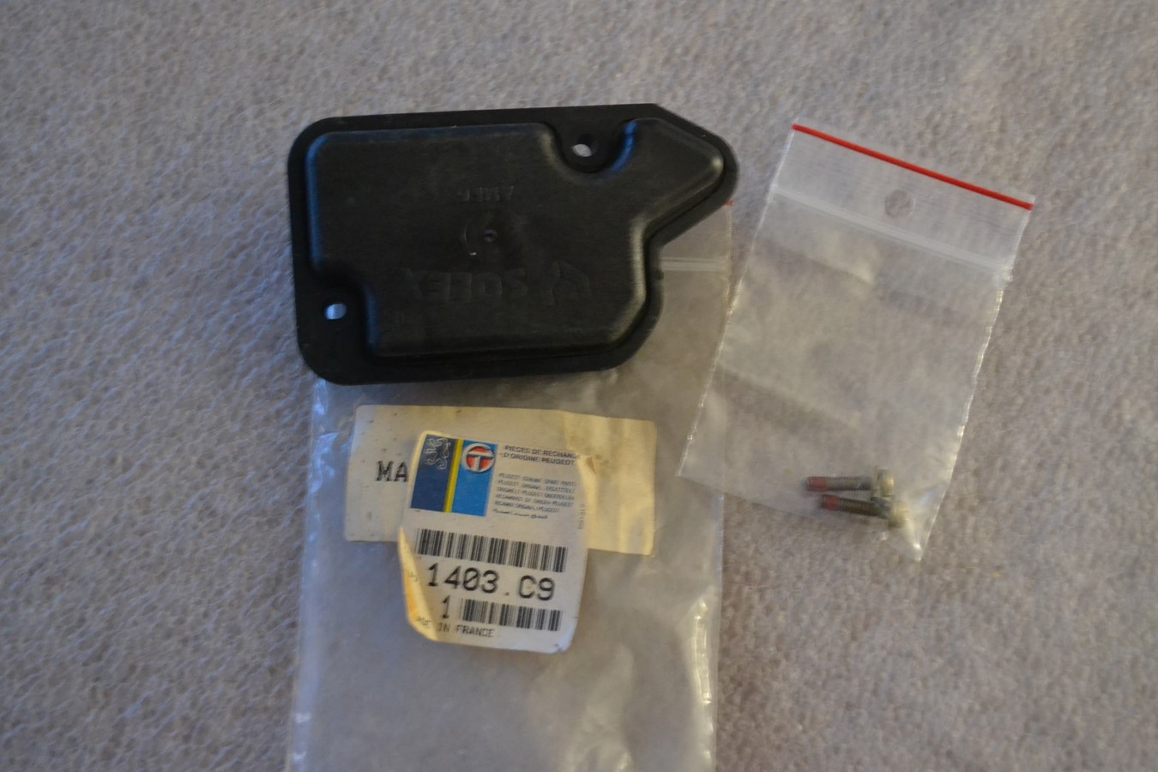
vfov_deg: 31.9
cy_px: 386
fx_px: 1351
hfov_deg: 46.4
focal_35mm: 42
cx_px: 579
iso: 3200
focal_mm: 28
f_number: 4.5
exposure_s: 1/6
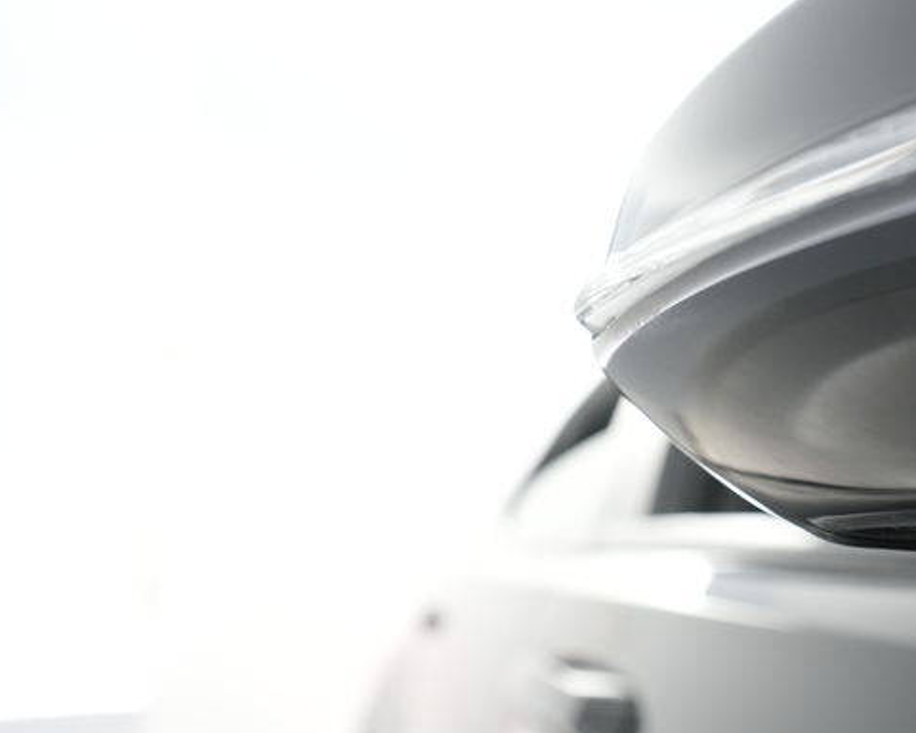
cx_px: 590
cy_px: 370
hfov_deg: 50.8
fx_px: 949
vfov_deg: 42.2
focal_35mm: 35
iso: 5000
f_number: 4.5
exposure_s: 1/100
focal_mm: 28
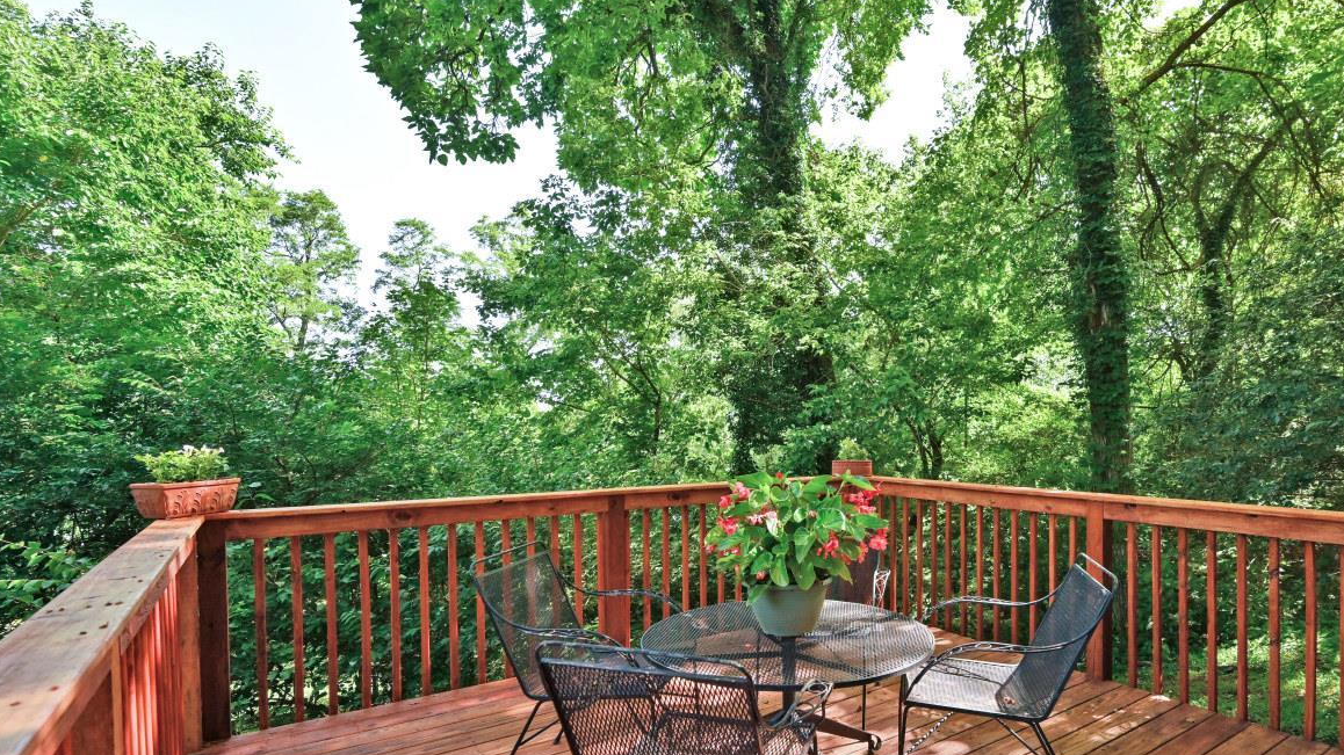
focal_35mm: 19
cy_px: 440
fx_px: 677
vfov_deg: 58.0
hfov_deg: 88.4
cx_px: 811
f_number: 5
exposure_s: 1/250
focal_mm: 14
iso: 200
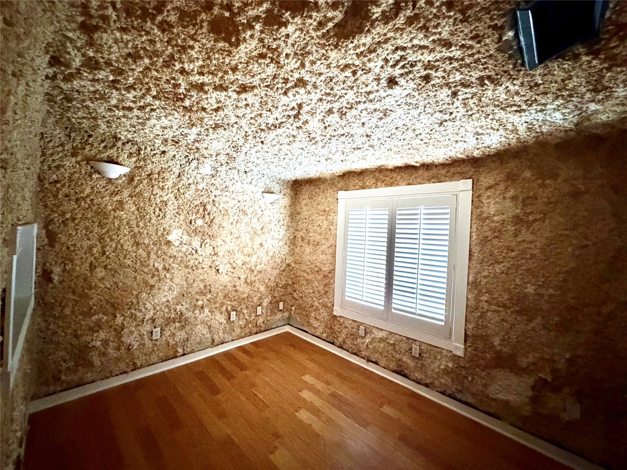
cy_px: 235
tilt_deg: -0.3
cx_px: 314
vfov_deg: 85.7
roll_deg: -1.3
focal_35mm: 14
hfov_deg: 102.1
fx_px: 254
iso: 1250
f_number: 2.2
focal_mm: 2.22
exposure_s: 1/40
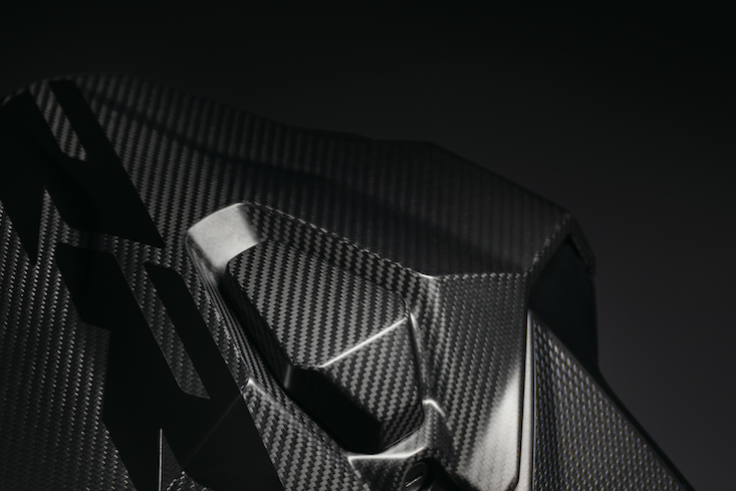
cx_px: 548
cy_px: 549
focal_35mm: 116
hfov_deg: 17.5
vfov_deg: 11.6
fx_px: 2372
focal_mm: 48
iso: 800
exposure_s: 1/50
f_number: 2.8
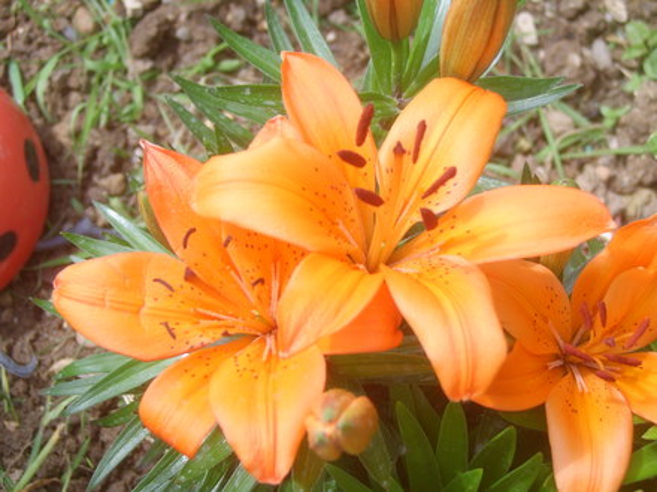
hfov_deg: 31.2
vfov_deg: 23.7
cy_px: 246
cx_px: 328
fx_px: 1177
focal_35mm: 62
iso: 50
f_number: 4
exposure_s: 1/176
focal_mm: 16.25
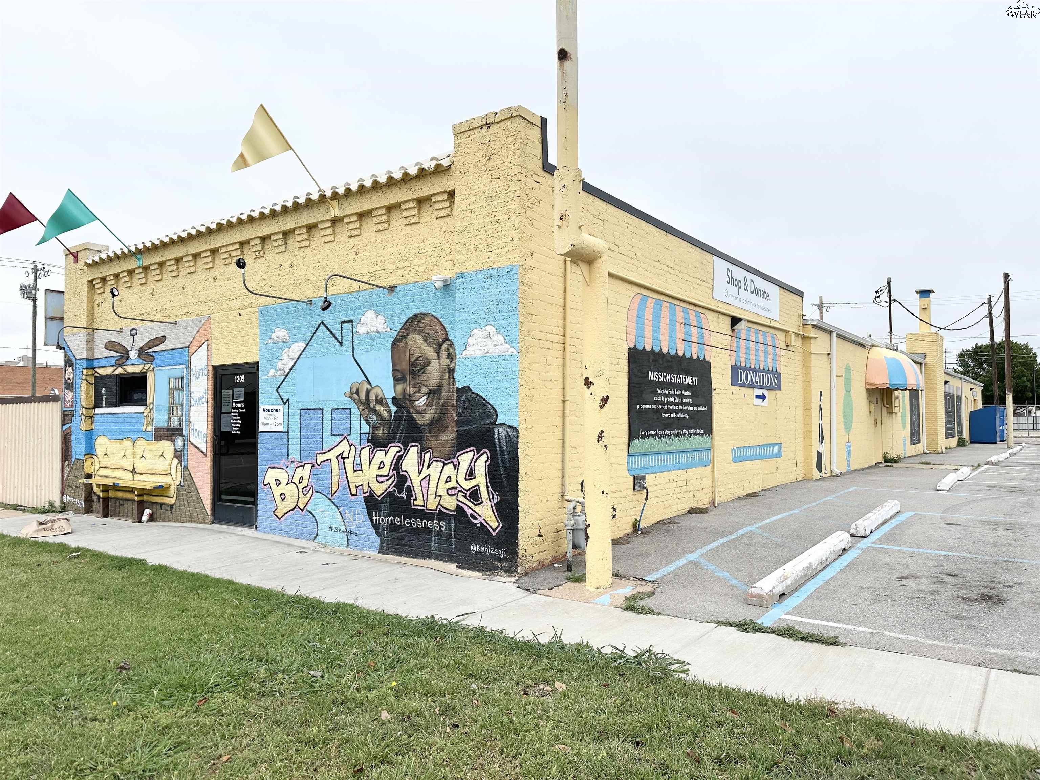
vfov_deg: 56.8
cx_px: 520
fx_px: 721
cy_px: 390
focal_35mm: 24
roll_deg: -0.3
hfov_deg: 71.6
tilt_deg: +2.5
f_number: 1.78
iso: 80
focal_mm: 6.86
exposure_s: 1/6623
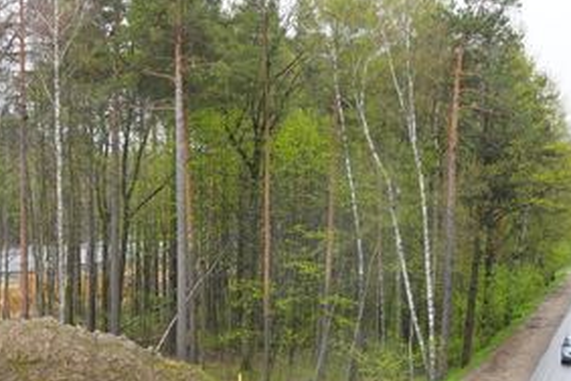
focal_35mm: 104
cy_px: 355
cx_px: 280
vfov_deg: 13.0
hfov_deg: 19.6
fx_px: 1649
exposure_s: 1/640
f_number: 7.1
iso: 1000
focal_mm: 42
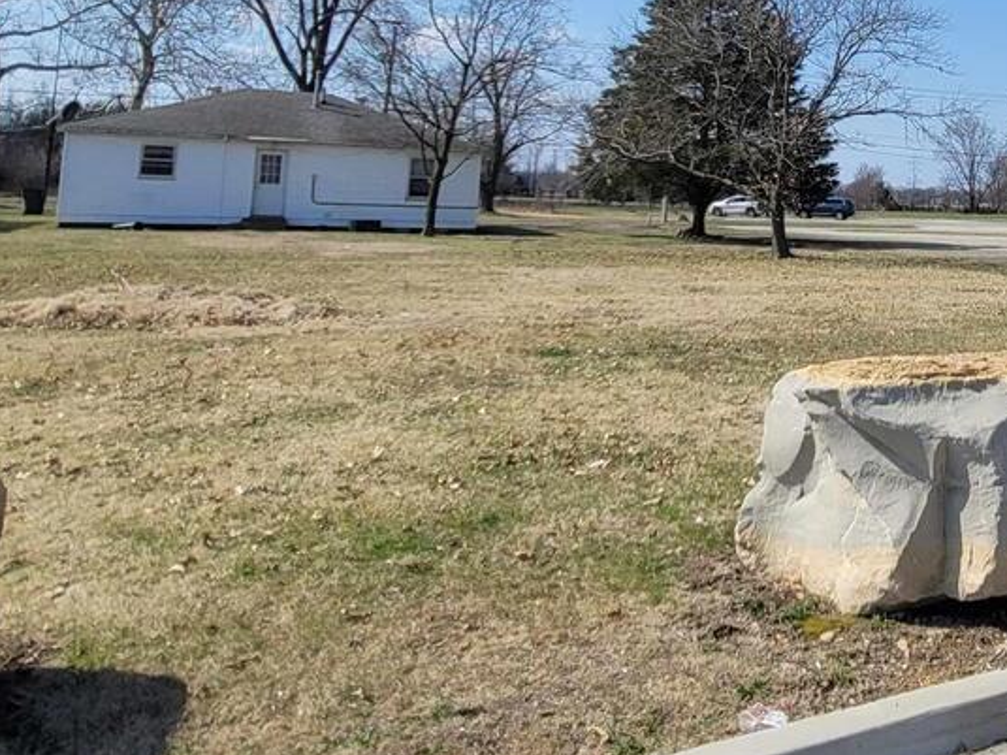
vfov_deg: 38.5
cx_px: 915
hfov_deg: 47.1
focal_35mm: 35
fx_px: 1018
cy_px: 107
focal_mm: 2.2
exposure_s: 1/2365
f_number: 2.2
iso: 64
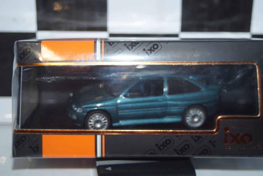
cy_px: 88
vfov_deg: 18.2
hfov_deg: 27.0
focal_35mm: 75
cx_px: 132
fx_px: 548
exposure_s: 1/100
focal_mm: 50
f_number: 4.5
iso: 160
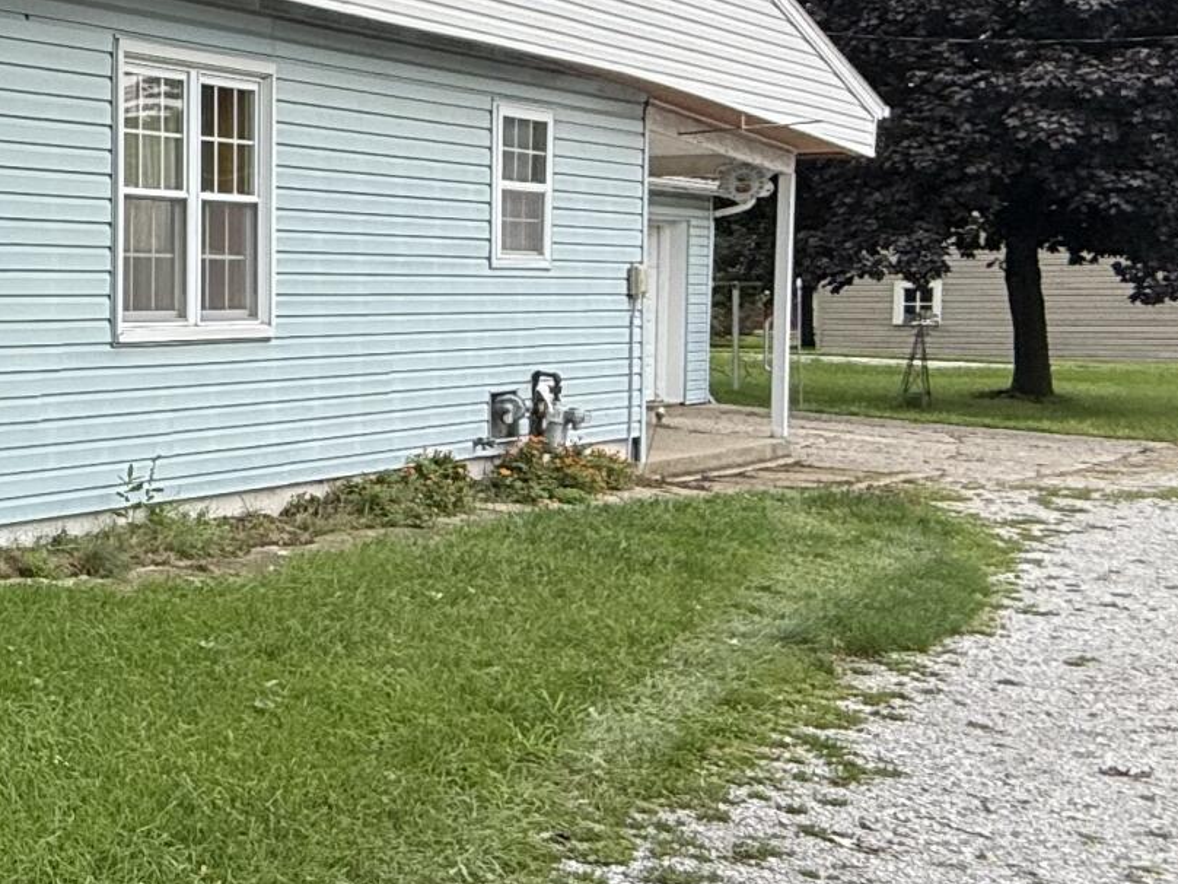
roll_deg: +1.5
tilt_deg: -4.5
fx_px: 1770
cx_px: -625
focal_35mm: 52
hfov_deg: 26.1
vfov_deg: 28.0
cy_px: 349
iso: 64
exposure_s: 1/381
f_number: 2.2
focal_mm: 2.22
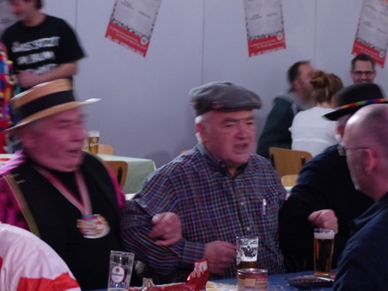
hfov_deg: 11.6
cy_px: 146
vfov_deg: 8.7
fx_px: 1905
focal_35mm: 170
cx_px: 194
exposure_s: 1/10
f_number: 2.8
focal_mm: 30.6
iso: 800
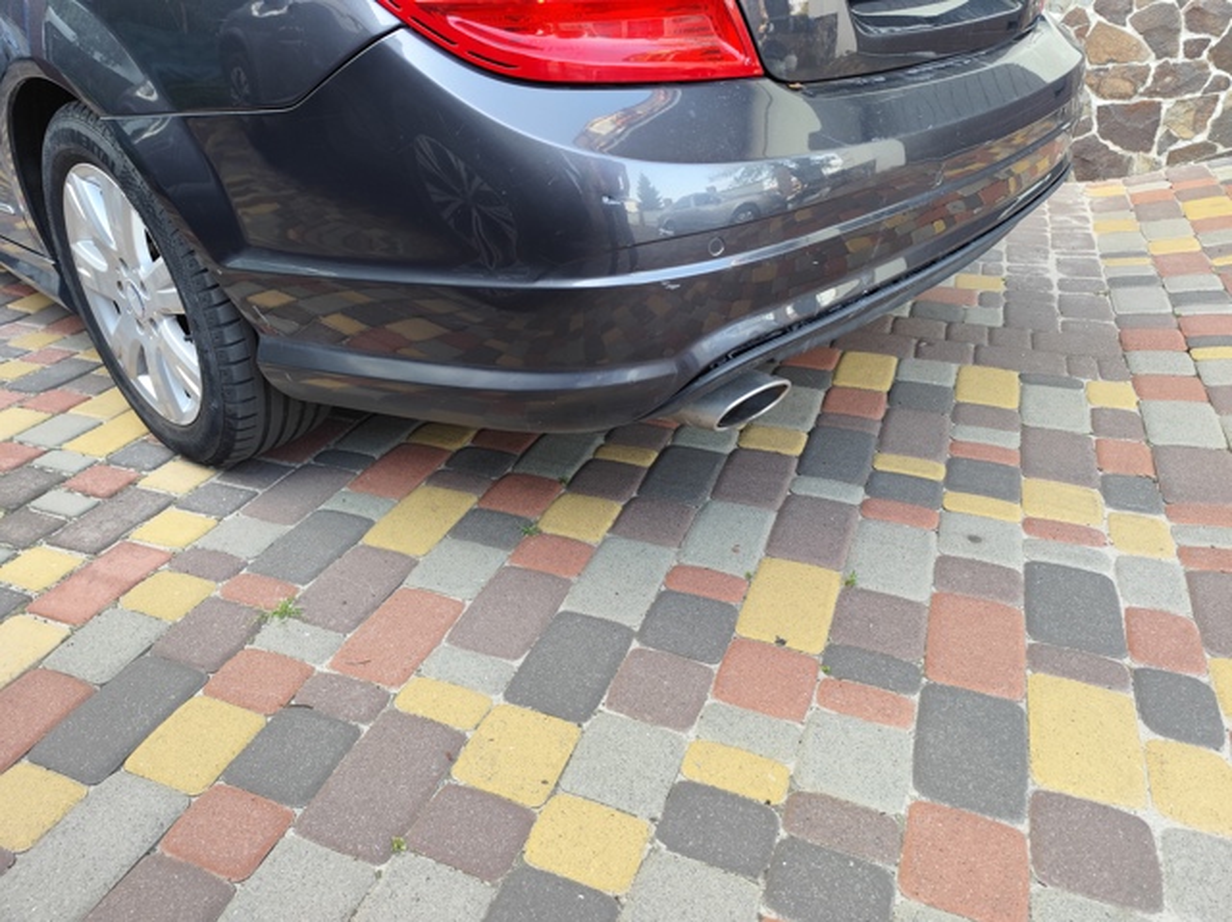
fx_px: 818
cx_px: 616
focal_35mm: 23
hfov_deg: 74.0
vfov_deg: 58.8
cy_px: 461
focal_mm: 6.19
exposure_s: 1/100
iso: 320
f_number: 1.65
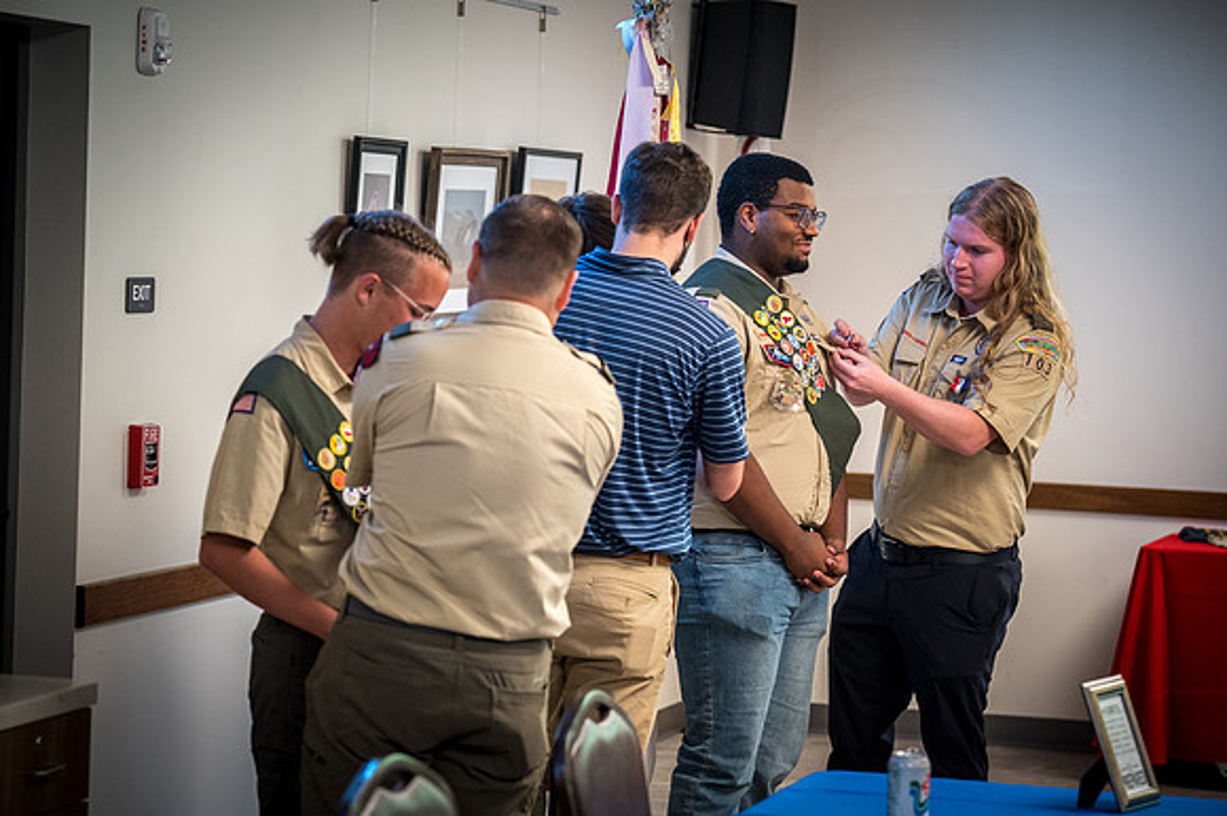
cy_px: 408
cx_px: 614
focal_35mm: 120
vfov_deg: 11.4
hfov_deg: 17.1
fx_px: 4088
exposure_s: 1/125
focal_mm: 120
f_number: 4
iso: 3200
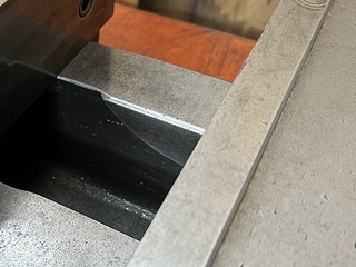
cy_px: 137
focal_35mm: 52
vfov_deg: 28.0
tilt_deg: -45.5
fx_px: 535
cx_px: 53
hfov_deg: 35.2
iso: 160
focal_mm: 5.1
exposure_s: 1/60
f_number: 1.6
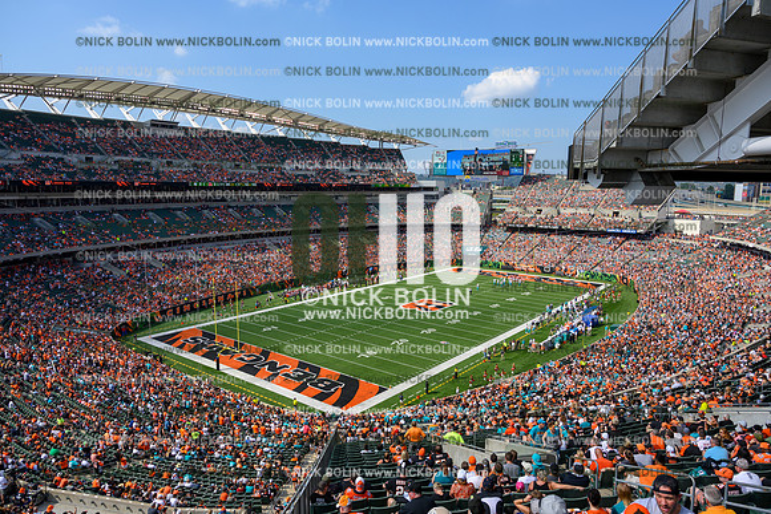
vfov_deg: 53.2
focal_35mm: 24
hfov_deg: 73.7
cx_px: 386
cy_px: 257
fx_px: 514
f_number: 7.1
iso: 80
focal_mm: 24
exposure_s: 1/400
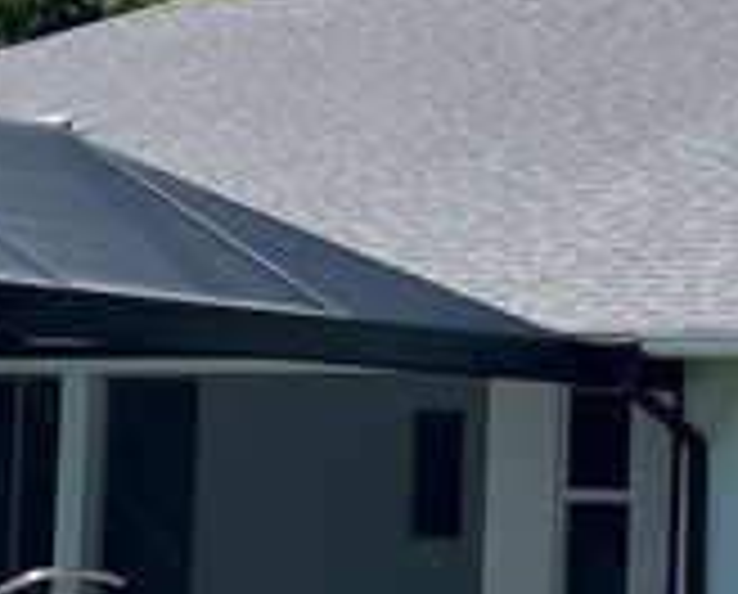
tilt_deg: +0.3
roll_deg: -1.9
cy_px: 423
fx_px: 3328
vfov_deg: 10.2
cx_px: 468
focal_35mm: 152
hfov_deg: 12.6
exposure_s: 1/2786
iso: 32
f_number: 1.6
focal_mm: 5.1
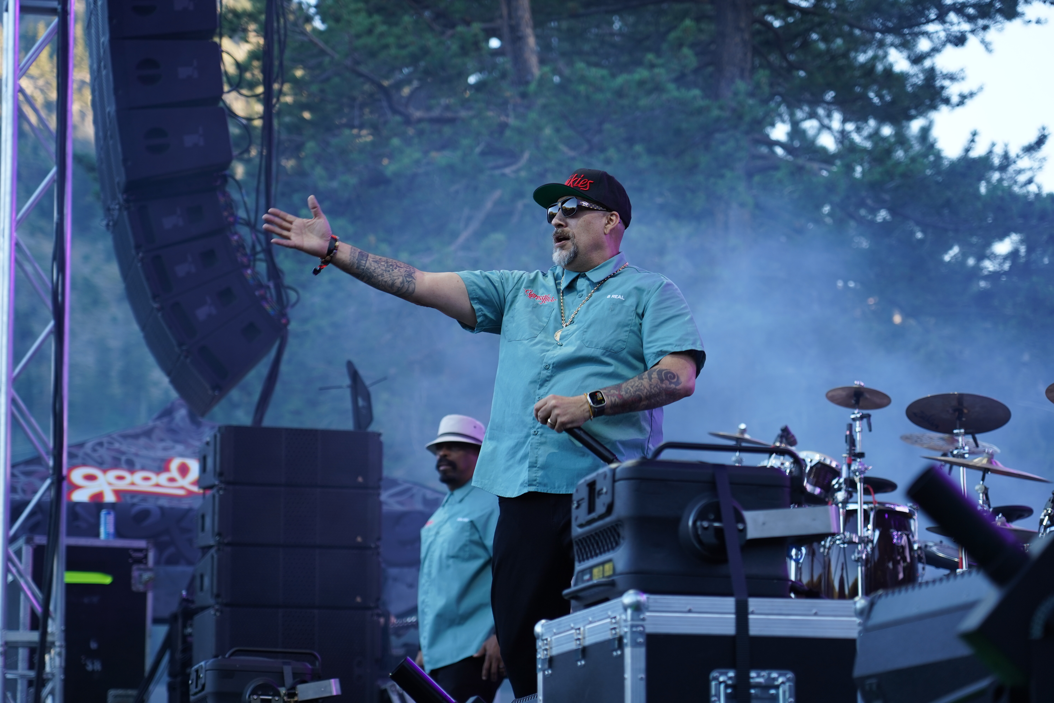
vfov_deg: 13.0
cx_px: 527
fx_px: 3074
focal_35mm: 105
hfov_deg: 19.5
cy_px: 352
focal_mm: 105
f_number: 4
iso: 250
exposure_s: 1/160
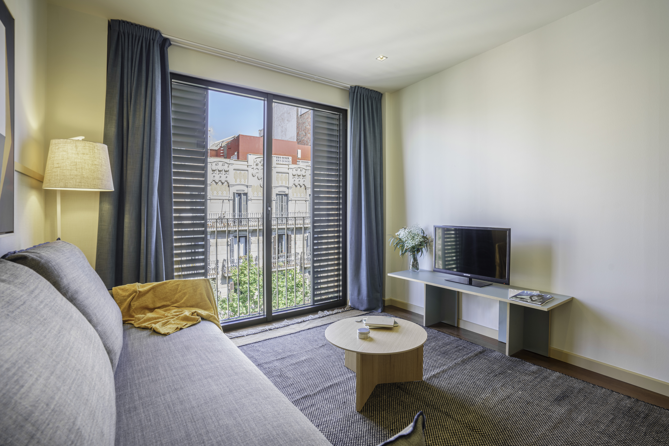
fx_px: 297
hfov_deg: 96.7
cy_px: 223
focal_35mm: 16
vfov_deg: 73.8
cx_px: 334
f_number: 8
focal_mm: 16
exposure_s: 1/30
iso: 125
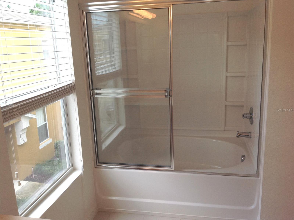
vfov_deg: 40.6
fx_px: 297
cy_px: 110
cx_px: 147
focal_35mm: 35
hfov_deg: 52.7
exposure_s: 1/158
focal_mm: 4.28
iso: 50
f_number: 2.4
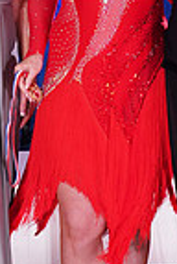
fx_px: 1189
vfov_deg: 12.3
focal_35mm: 162
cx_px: 10
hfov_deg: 8.5
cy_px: -63
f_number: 5
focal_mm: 40
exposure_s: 1/160
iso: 2000
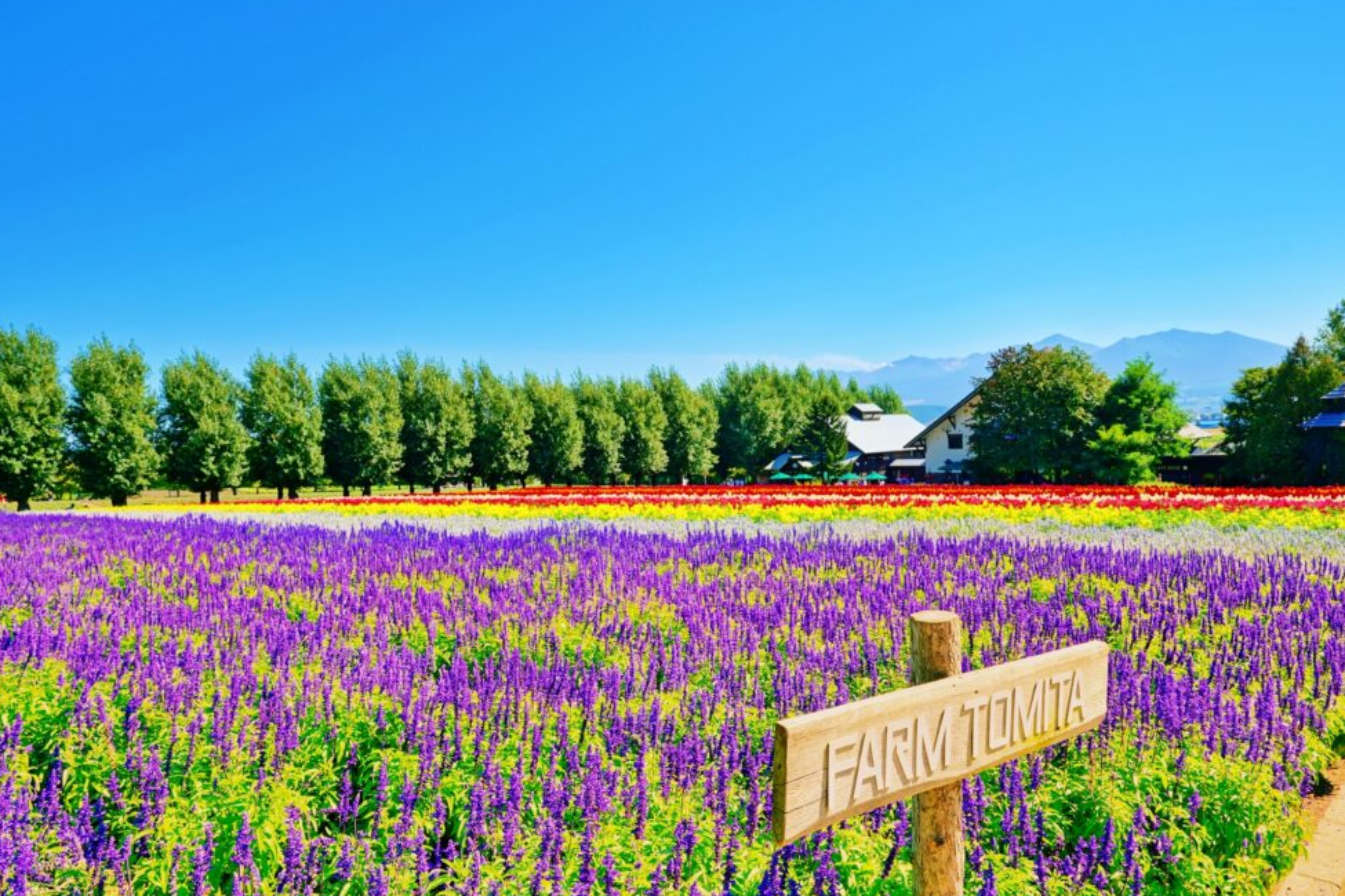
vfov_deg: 59.5
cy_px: 458
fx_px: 785
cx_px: 669
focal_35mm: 21
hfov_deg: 81.2
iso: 100
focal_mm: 20
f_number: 10
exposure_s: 1/160
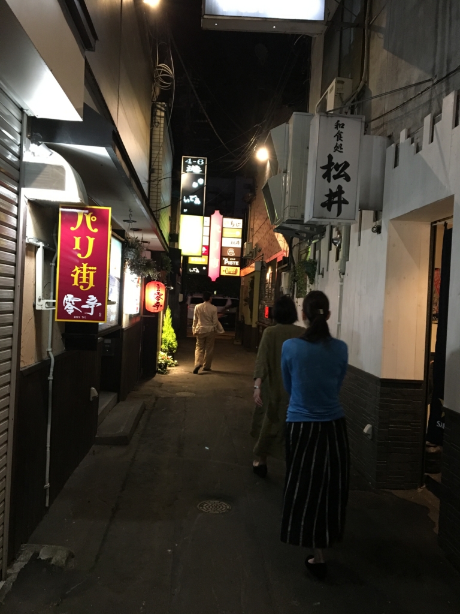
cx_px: 230
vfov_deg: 61.7
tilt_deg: -0.2
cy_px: 307
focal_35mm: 29
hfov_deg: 48.2
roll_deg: -1.9
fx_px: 514
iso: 200
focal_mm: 4.15
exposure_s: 1/15
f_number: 2.2
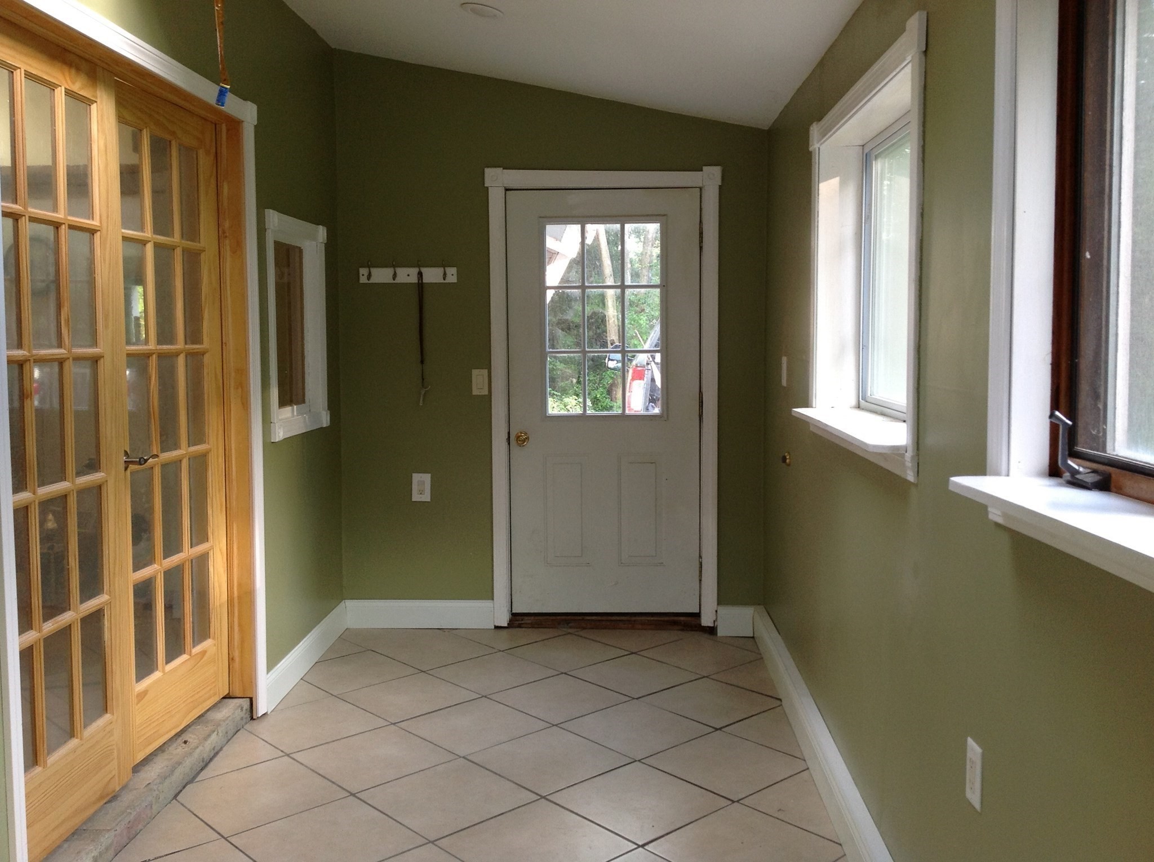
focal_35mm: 35
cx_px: 577
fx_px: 1165
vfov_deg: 40.6
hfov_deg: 52.7
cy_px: 431
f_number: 2.4
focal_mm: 4.28
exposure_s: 1/30
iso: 64
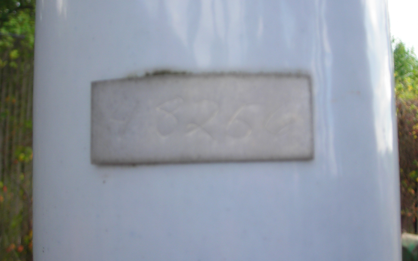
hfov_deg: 43.5
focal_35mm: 46
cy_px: 104
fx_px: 524
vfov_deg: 27.9
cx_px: 201
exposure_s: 1/135
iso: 50
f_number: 3.2
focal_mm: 6.3
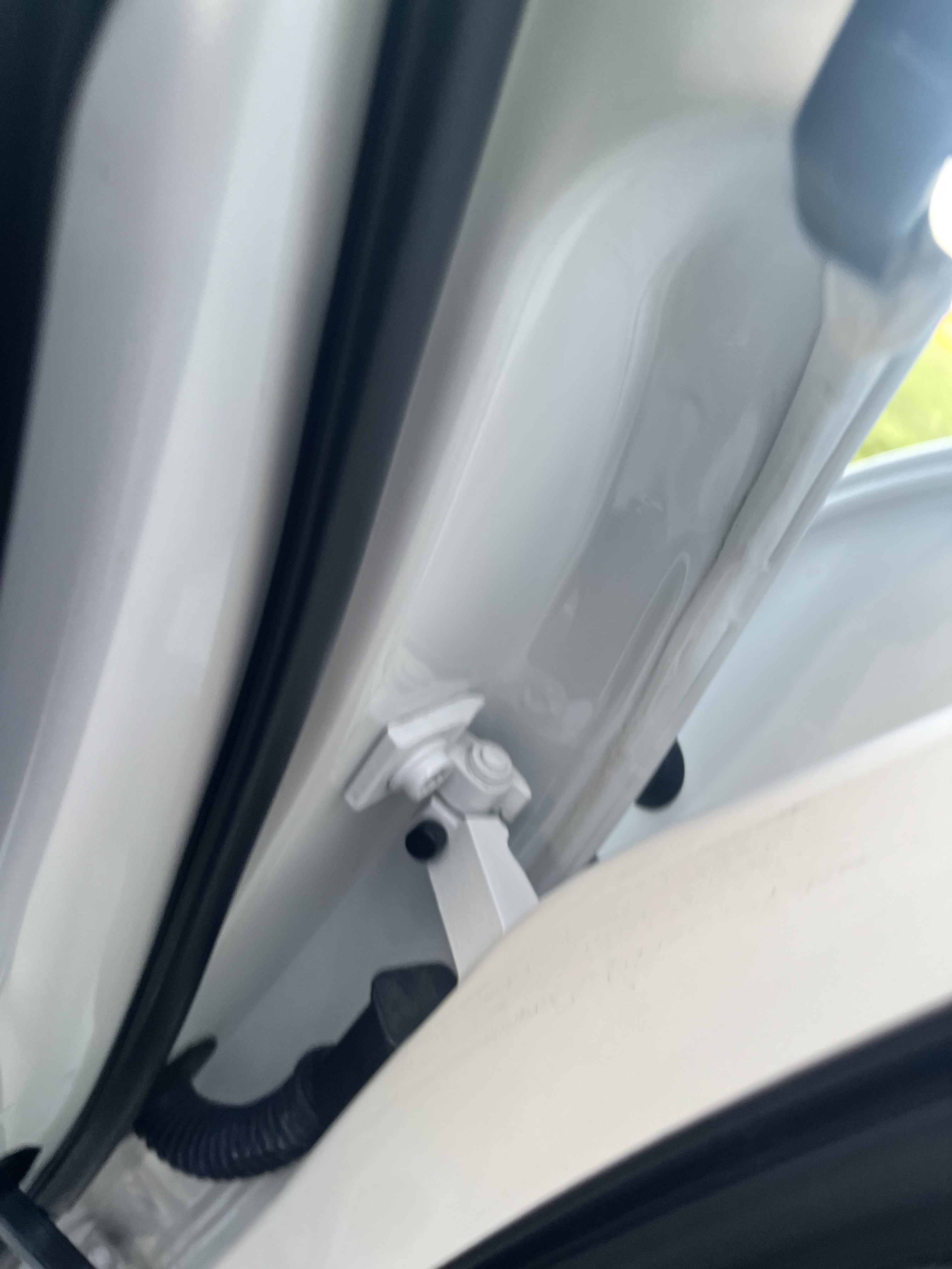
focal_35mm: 26
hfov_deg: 53.1
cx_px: 476
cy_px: 634
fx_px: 953
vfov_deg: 67.3
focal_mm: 5.1
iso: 125
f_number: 1.6
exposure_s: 1/121
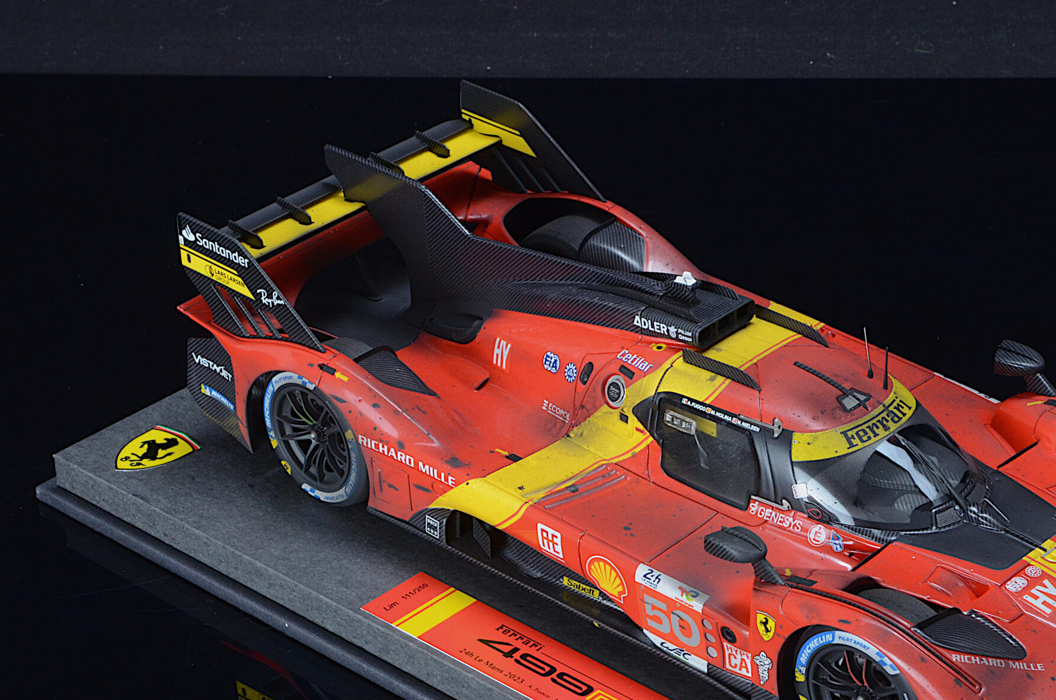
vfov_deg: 12.6
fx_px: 3162
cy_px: 491
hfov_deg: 18.9
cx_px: 707
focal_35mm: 108
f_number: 18
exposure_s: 1/5
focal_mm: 50
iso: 1000
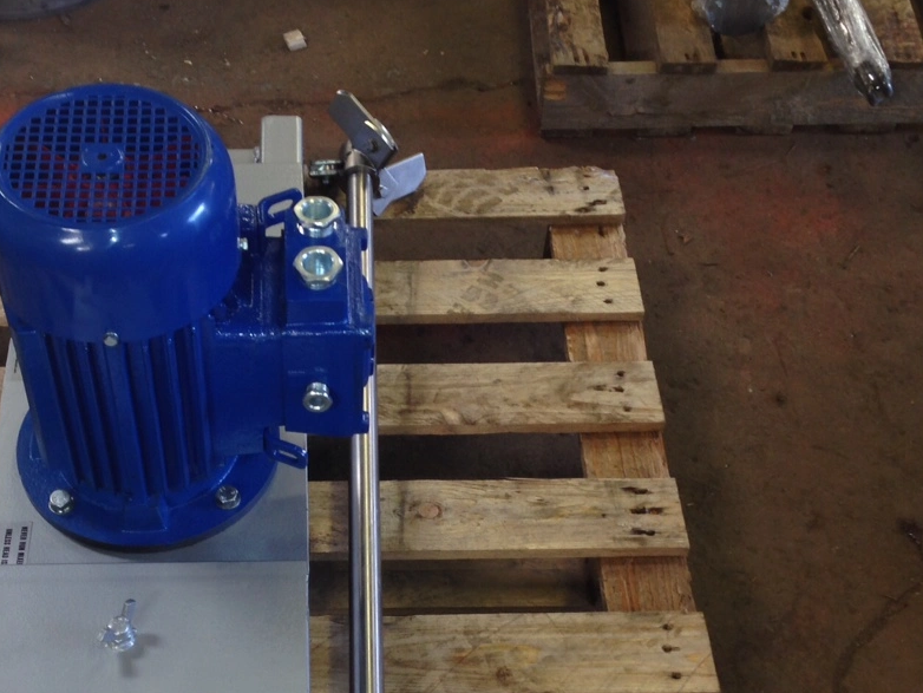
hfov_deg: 35.3
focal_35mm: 54
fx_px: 1440
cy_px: 506
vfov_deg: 26.7
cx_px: 329
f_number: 2.4
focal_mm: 4.12
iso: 50
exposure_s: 1/22
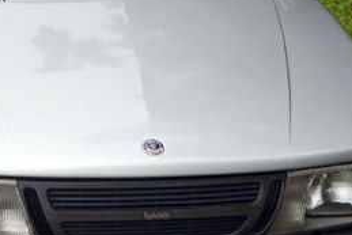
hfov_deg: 27.1
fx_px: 724
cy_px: 52
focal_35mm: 74
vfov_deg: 18.3
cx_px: 101
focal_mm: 20
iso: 200
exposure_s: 1/250
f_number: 8
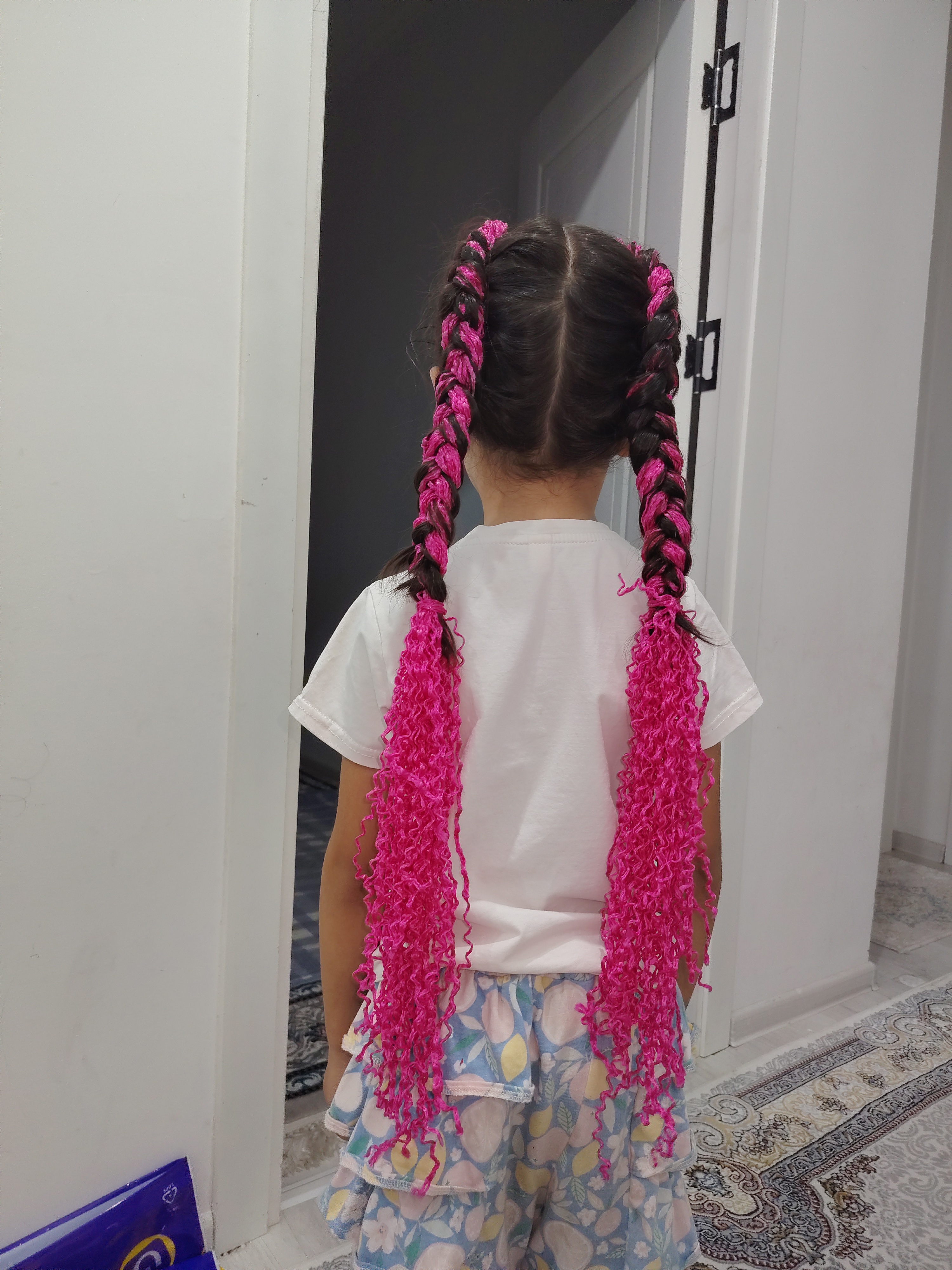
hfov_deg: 56.8
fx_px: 880
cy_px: 635
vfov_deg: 71.6
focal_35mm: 24
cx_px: 476
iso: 919
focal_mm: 5.25
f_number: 1.75
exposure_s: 1/33.3
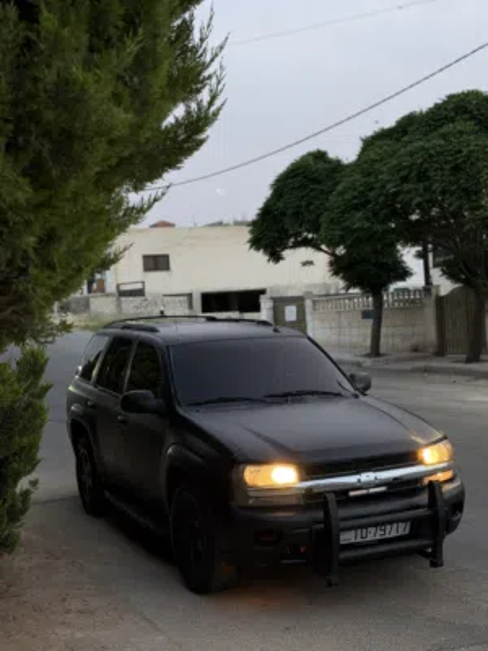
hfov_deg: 30.3
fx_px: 902
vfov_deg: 39.7
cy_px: 326
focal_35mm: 48
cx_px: 244
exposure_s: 1/60
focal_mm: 6.76
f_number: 1.78
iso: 160
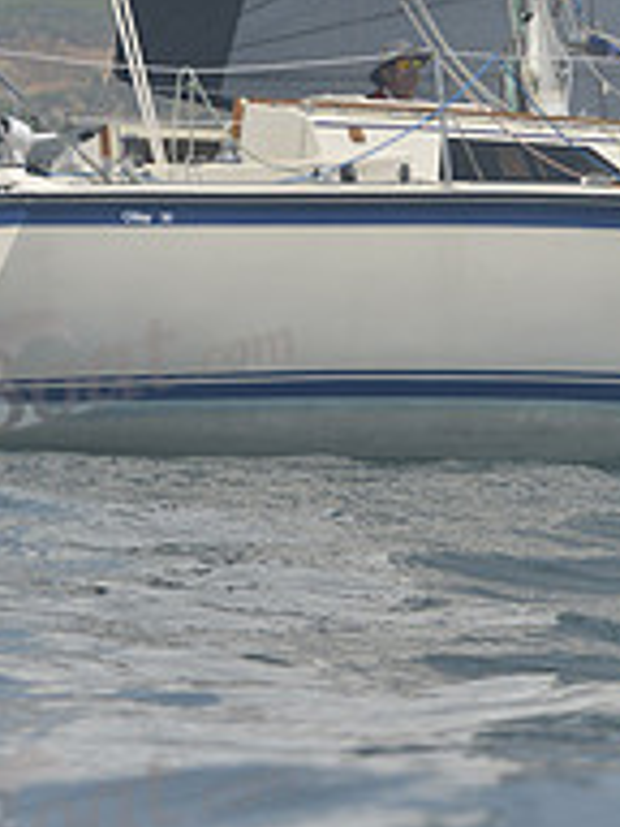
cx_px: 521
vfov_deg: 3.4
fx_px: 13875
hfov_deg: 2.6
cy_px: 118
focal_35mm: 581
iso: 280
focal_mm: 200
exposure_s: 1/1000
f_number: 10
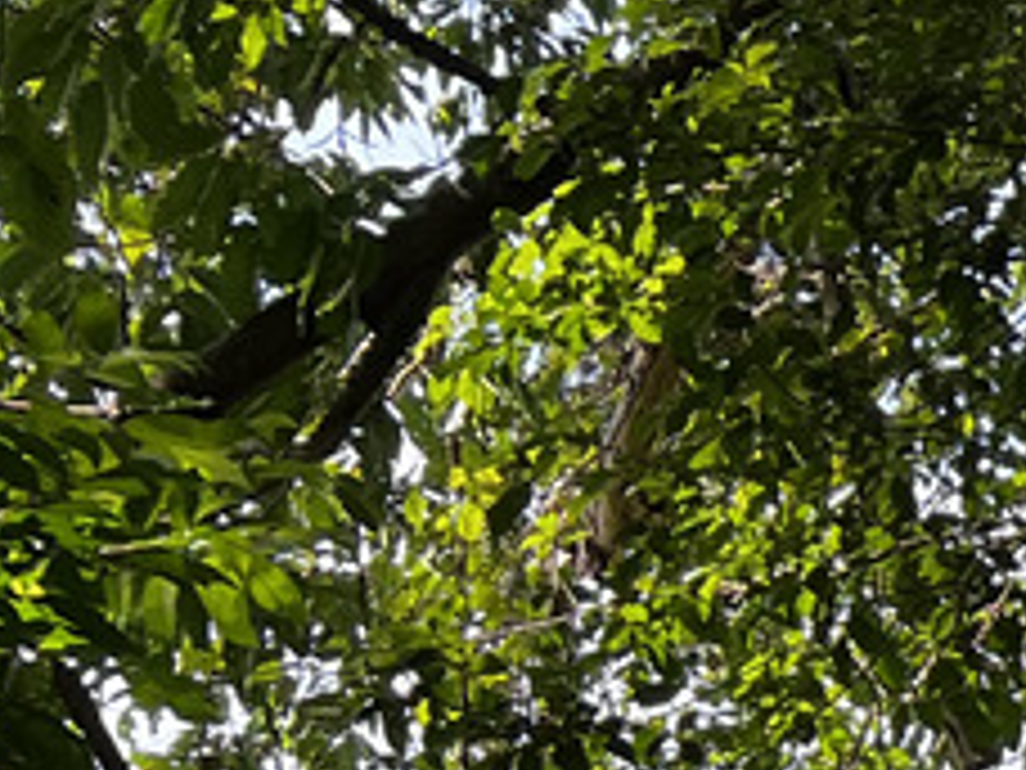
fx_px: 4061
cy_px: 1297
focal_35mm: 137
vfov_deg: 10.3
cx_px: 2493
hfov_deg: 11.7
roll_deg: +0.8
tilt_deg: -6.3
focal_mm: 5.7
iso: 50
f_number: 1.5
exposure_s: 1/909
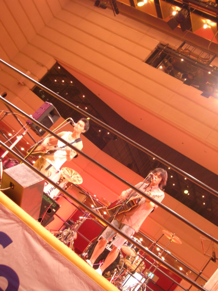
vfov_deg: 38.2
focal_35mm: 50
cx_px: 109
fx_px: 420
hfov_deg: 29.1
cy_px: 146
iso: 106
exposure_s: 1/3.6
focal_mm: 8.4
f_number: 3.3
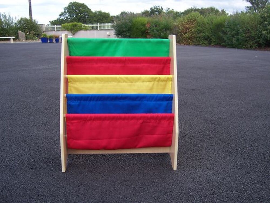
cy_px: 102
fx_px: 281
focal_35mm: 36
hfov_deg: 51.4
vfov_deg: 39.7
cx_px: 135
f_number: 3
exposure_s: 1/350
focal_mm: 6
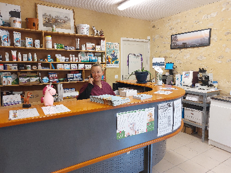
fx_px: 167
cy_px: 86
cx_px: 116
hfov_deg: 69.4
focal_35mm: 25
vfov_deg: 54.9
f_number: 1.8
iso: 200
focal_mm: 5.23
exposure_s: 1/100
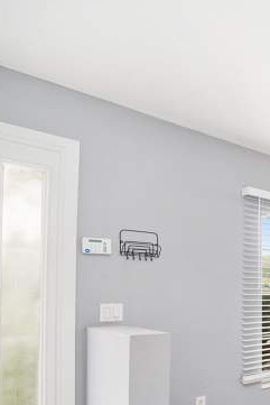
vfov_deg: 58.4
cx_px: 423
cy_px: 282
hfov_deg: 26.8
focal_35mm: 31
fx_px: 348
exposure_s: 1/5
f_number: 7.1
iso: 400
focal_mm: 14
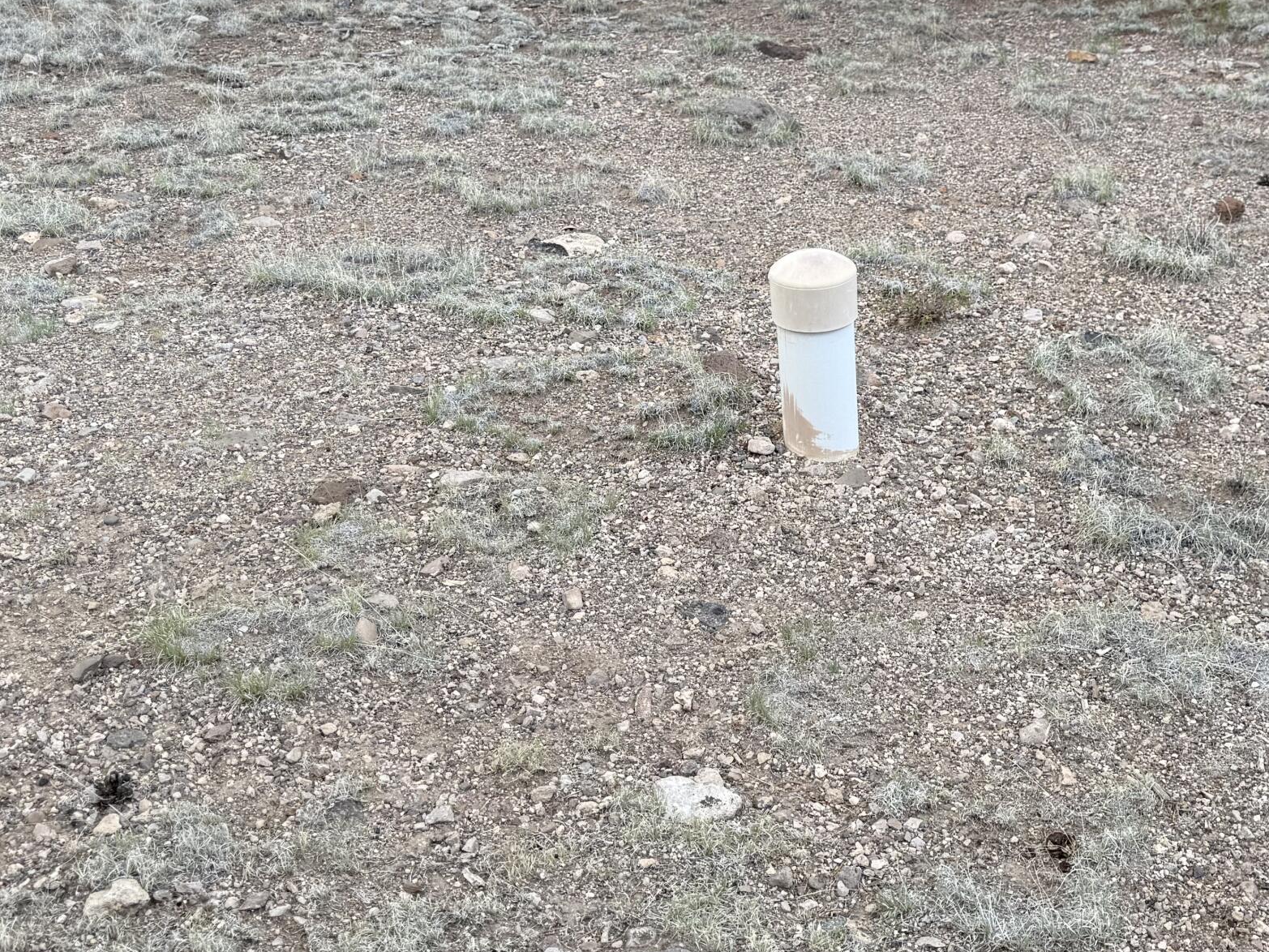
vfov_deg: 31.4
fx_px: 1686
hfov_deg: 41.0
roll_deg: +2.5
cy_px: 351
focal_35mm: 46
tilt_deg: -24.0
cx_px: 774
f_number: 1.78
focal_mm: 6.76
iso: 80
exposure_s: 1/757
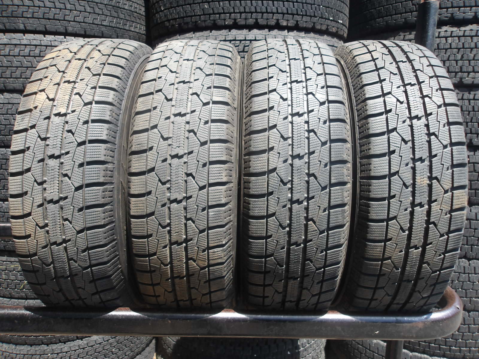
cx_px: 240
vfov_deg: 51.4
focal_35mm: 27
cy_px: 180
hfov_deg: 65.3
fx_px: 374
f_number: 3
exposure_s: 1/323
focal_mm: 4.9
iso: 100
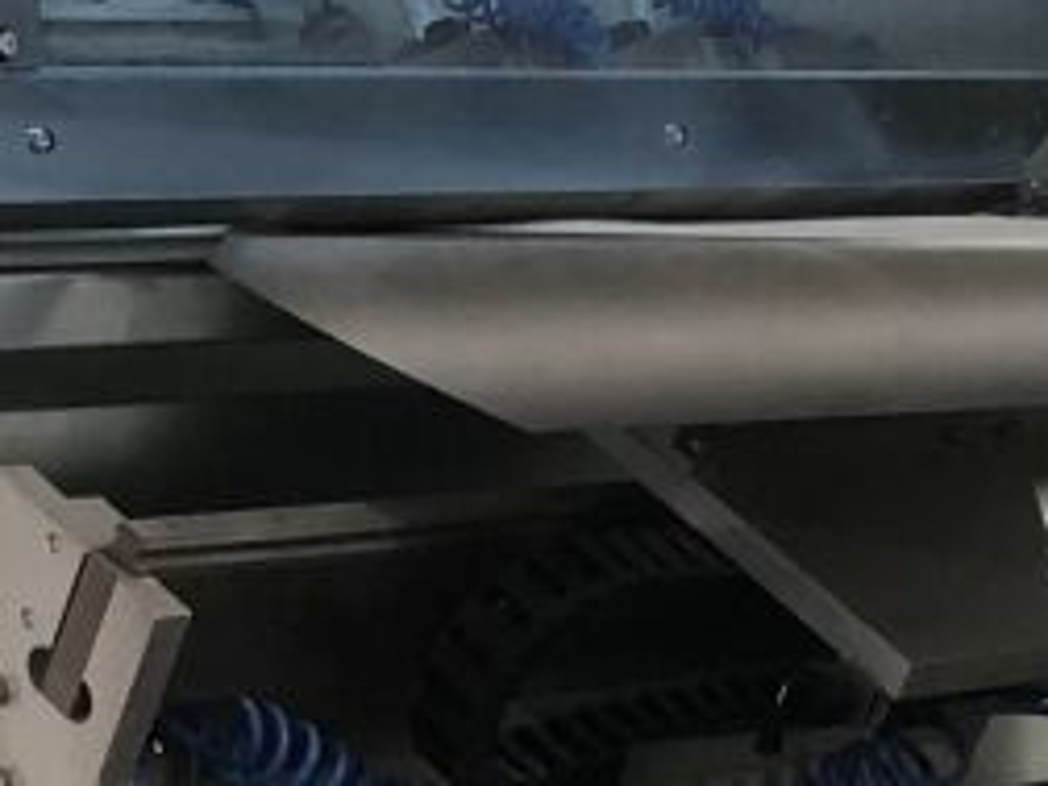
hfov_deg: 10.9
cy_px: 1318
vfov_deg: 8.1
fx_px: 5389
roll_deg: -0.1
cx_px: 1231
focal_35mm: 178
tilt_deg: -12.3
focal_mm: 4
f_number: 1.8
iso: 40
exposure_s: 1/20
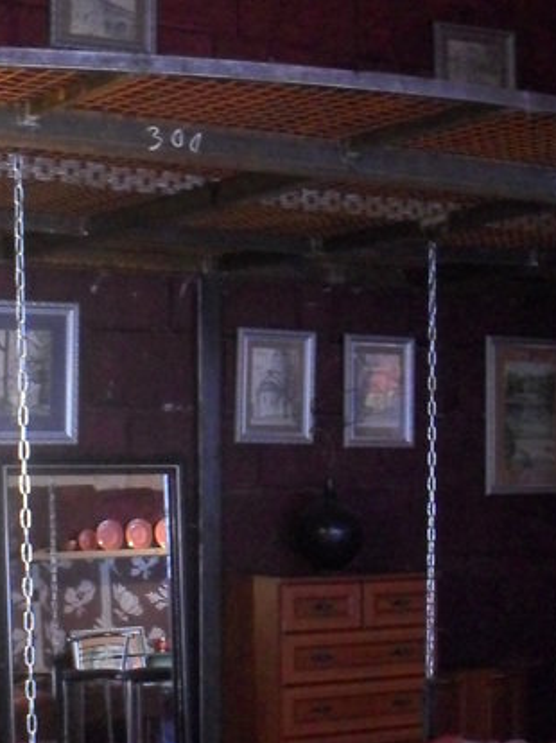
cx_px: 118
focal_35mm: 76
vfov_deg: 25.7
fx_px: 1629
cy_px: 394
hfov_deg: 19.2
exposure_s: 1/8
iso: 400
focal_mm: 6.3
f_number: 2.8
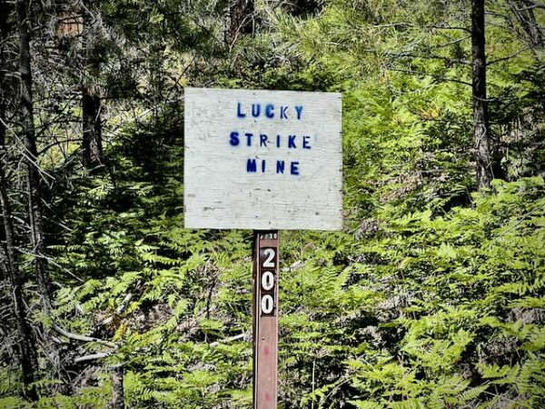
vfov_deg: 19.1
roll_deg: -1.9
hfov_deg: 25.3
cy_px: 204
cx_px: 272
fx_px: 1212
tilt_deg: +5.9
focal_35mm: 77
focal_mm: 9
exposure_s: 1/367
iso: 32
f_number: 2.8
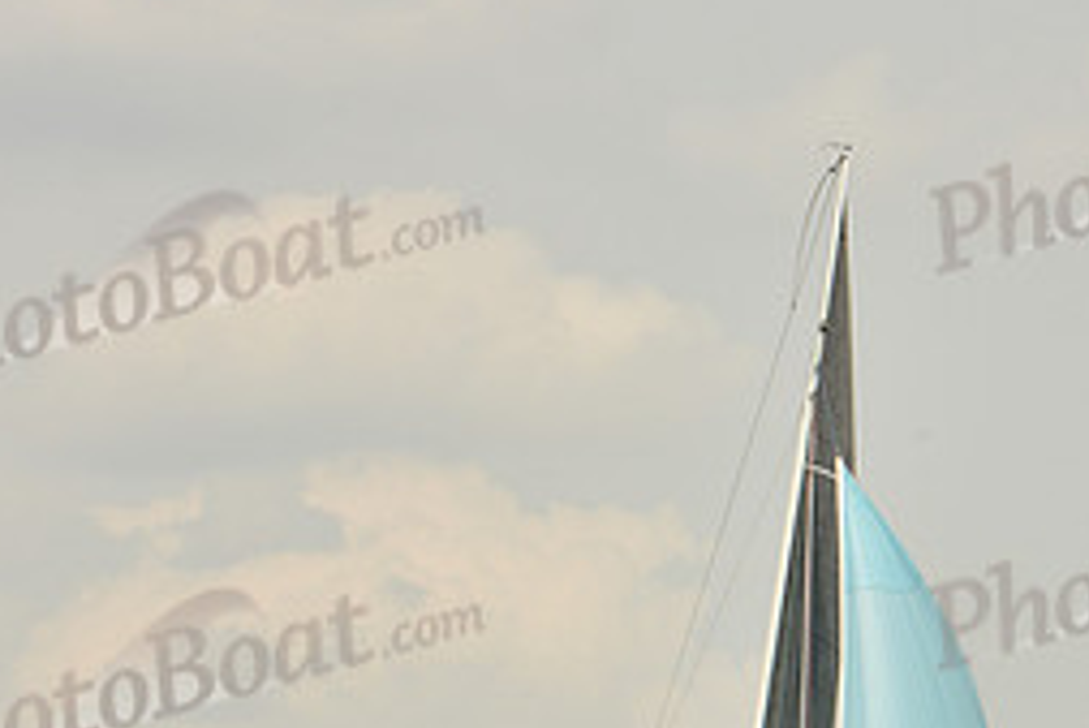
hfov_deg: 5.6
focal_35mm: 367
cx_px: 708
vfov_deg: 3.7
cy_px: 844
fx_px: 11108
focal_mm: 160
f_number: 11
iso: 250
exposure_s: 1/640
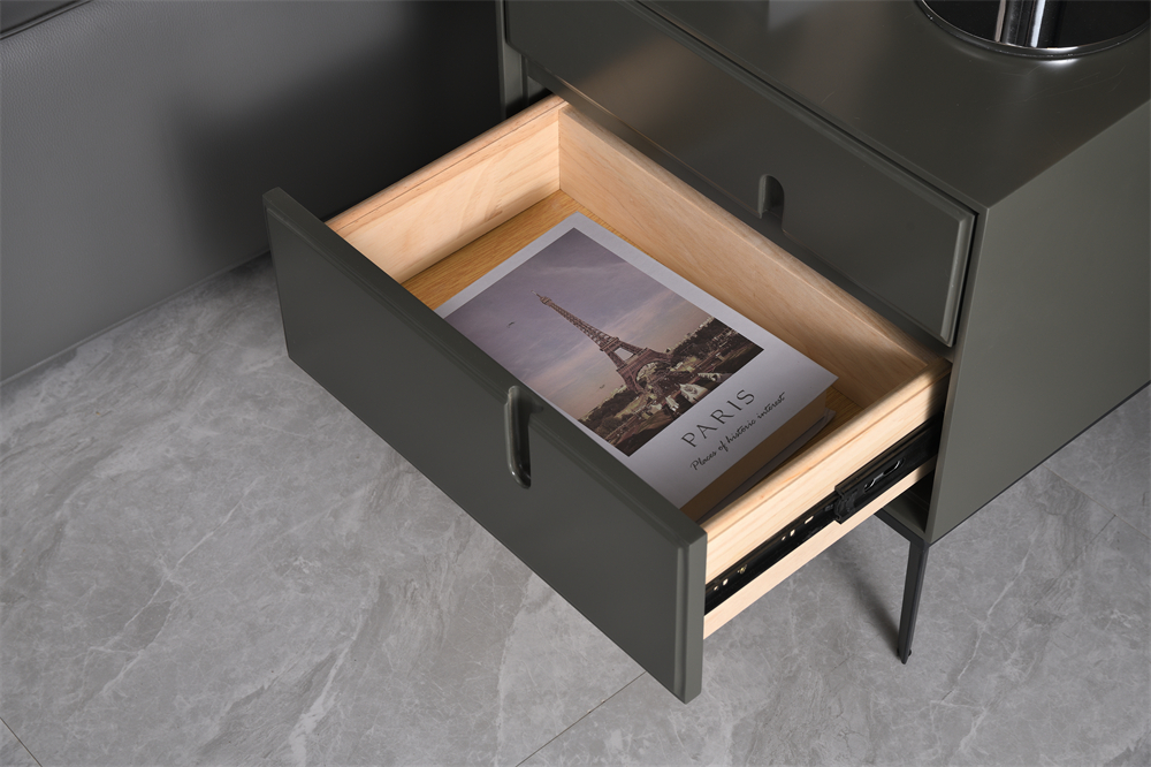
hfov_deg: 29.7
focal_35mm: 68
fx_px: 2173
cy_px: 384
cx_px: 576
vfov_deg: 20.0
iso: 125
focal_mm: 68
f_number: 10
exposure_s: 1/125
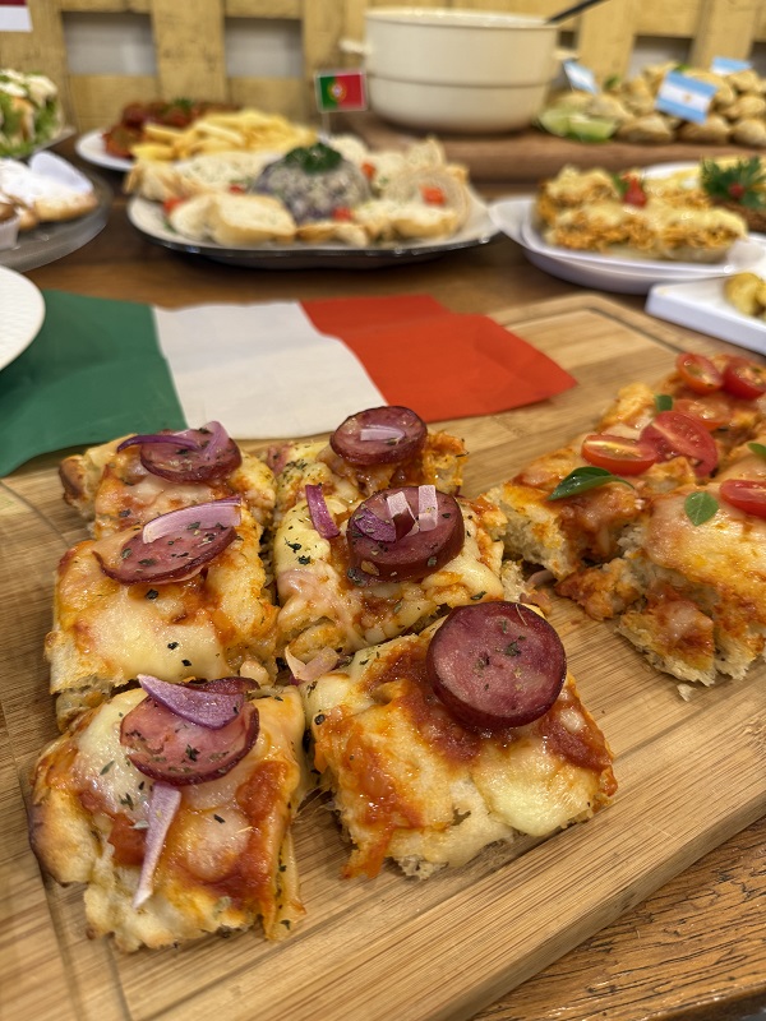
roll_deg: -4.4
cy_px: 510
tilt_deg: -35.5
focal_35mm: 24
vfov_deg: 71.6
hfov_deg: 56.8
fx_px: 708
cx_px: 383
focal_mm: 6.76
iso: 125
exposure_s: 1/60
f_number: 1.78
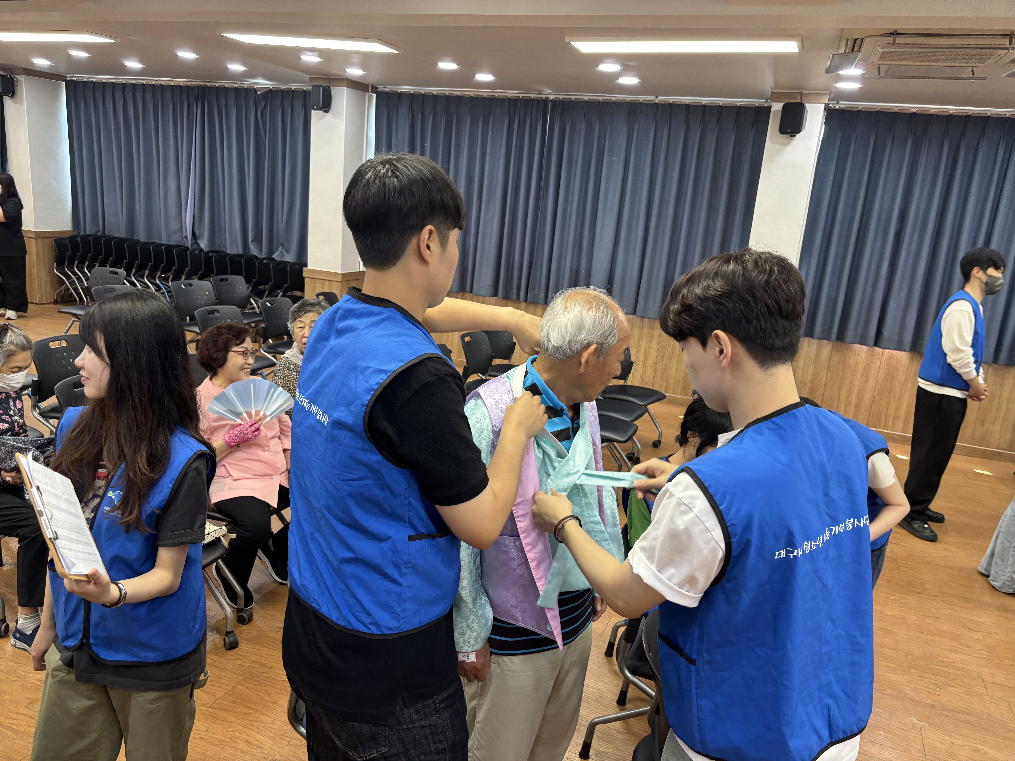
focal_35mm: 26
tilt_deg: -13.8
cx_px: 508
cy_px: 380
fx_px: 762
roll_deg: -4.9
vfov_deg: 53.1
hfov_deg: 67.3
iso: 160
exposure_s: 1/60
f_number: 1.6
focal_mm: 5.96
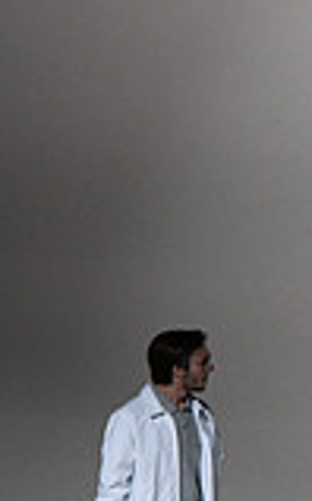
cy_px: 380
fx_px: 10177
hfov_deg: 1.7
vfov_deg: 2.8
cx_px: 892
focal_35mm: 746
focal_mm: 200
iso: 5000
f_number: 4
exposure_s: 1/320
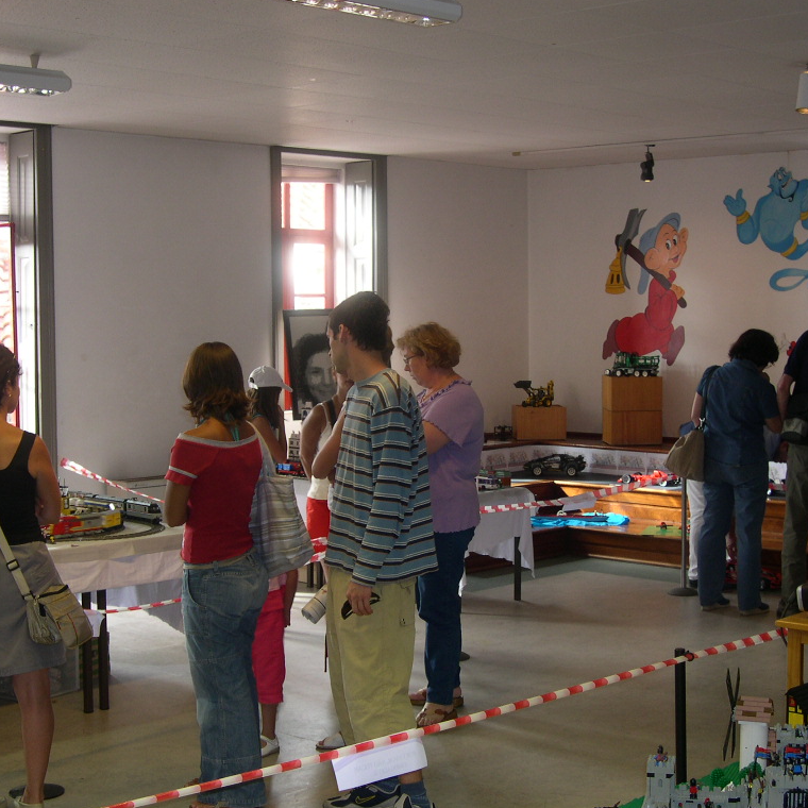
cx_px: 388
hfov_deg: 30.6
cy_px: 403
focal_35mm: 56
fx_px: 1479
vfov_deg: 30.6
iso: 107
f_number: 3.1
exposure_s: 1/30
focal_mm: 10.1
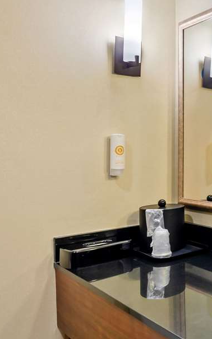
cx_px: 263
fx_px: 287
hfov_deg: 32.4
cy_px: 181
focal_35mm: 31
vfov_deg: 61.2
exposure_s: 1/1.25
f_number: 8
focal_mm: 12
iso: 200
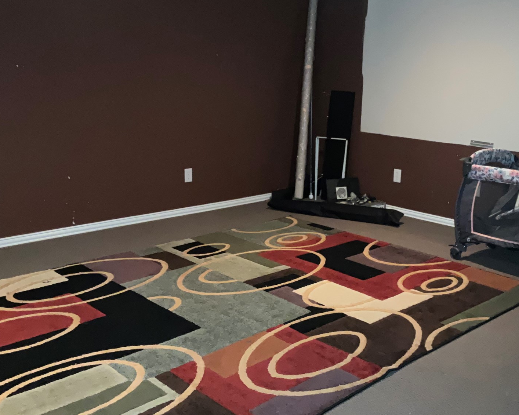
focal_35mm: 41
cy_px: 214
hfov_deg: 44.8
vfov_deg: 36.5
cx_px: 280
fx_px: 630
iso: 250
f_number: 1.8
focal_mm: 3
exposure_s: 1/16
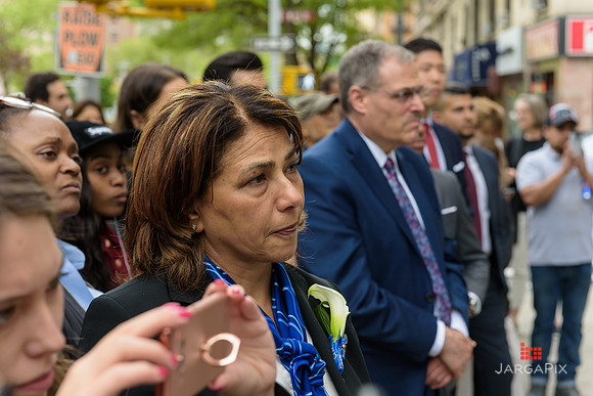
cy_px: 198
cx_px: 296
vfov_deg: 19.5
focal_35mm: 70
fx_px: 1153
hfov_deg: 28.8
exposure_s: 1/250
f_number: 5
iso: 200
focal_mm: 70
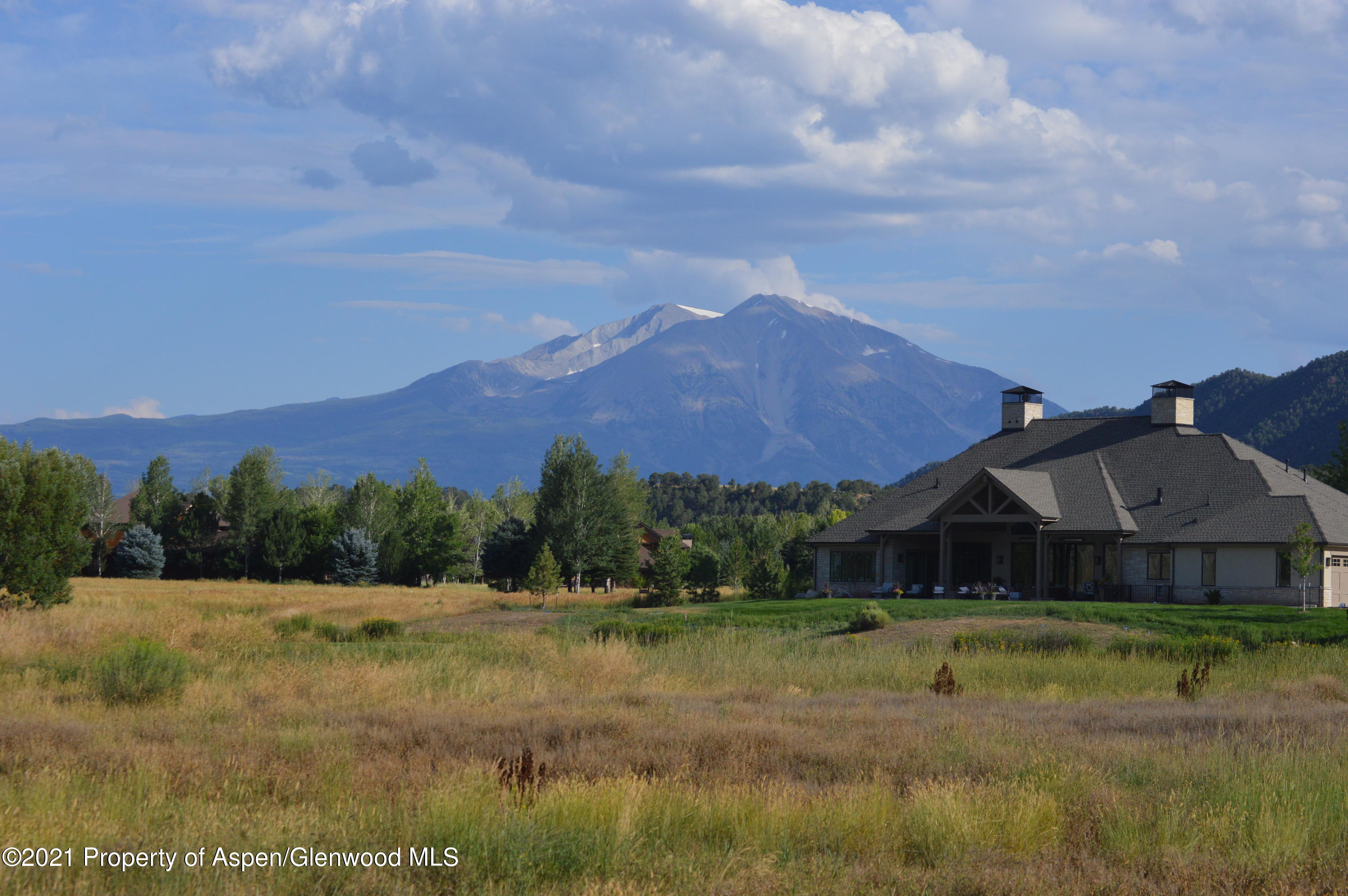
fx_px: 3086
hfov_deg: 24.6
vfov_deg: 16.5
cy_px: 448
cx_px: 674
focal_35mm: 82
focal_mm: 55
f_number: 6.3
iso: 400
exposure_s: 1/1600
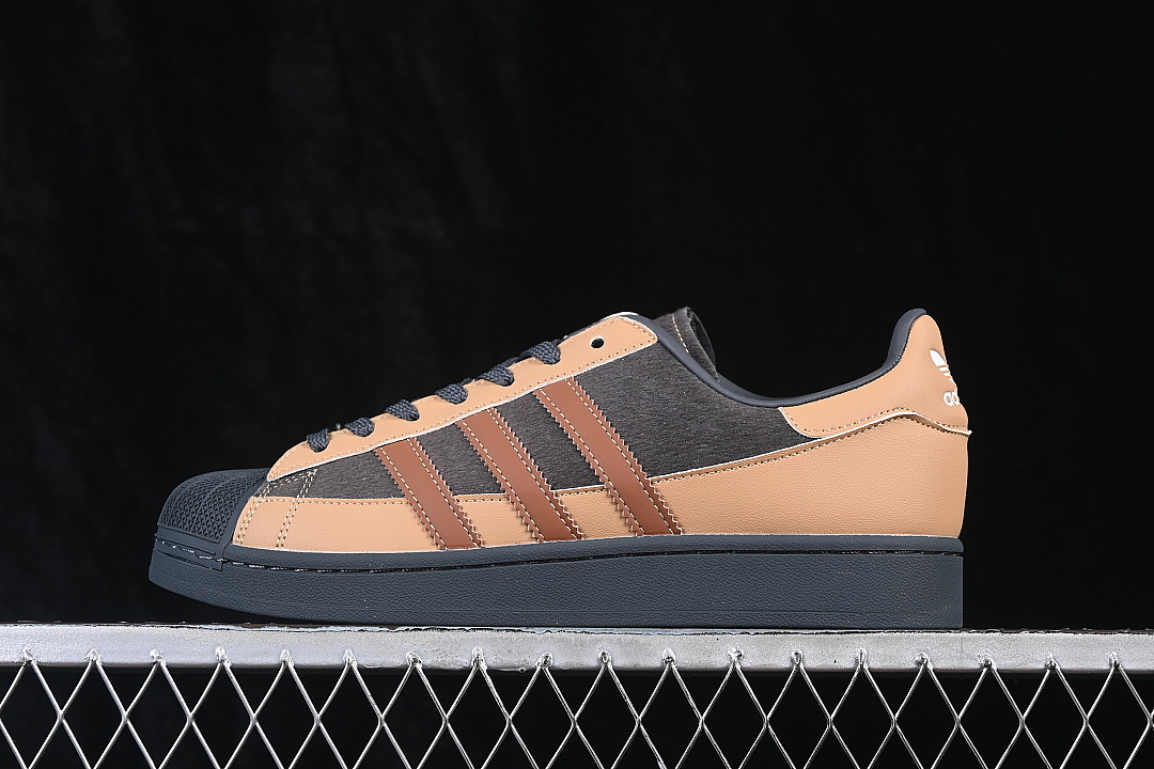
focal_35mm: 75
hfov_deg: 27.0
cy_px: 384
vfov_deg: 18.2
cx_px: 577
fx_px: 2404
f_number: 7.1
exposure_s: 1/80
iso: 160
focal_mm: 50
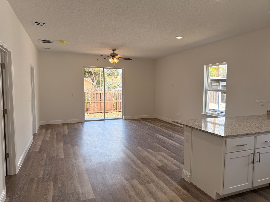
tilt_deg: -4.0
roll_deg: -0.3
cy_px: 101
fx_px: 187
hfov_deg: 71.6
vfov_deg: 56.8
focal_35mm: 24
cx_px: 135
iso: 100
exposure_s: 1/473
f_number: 1.78
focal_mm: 6.76
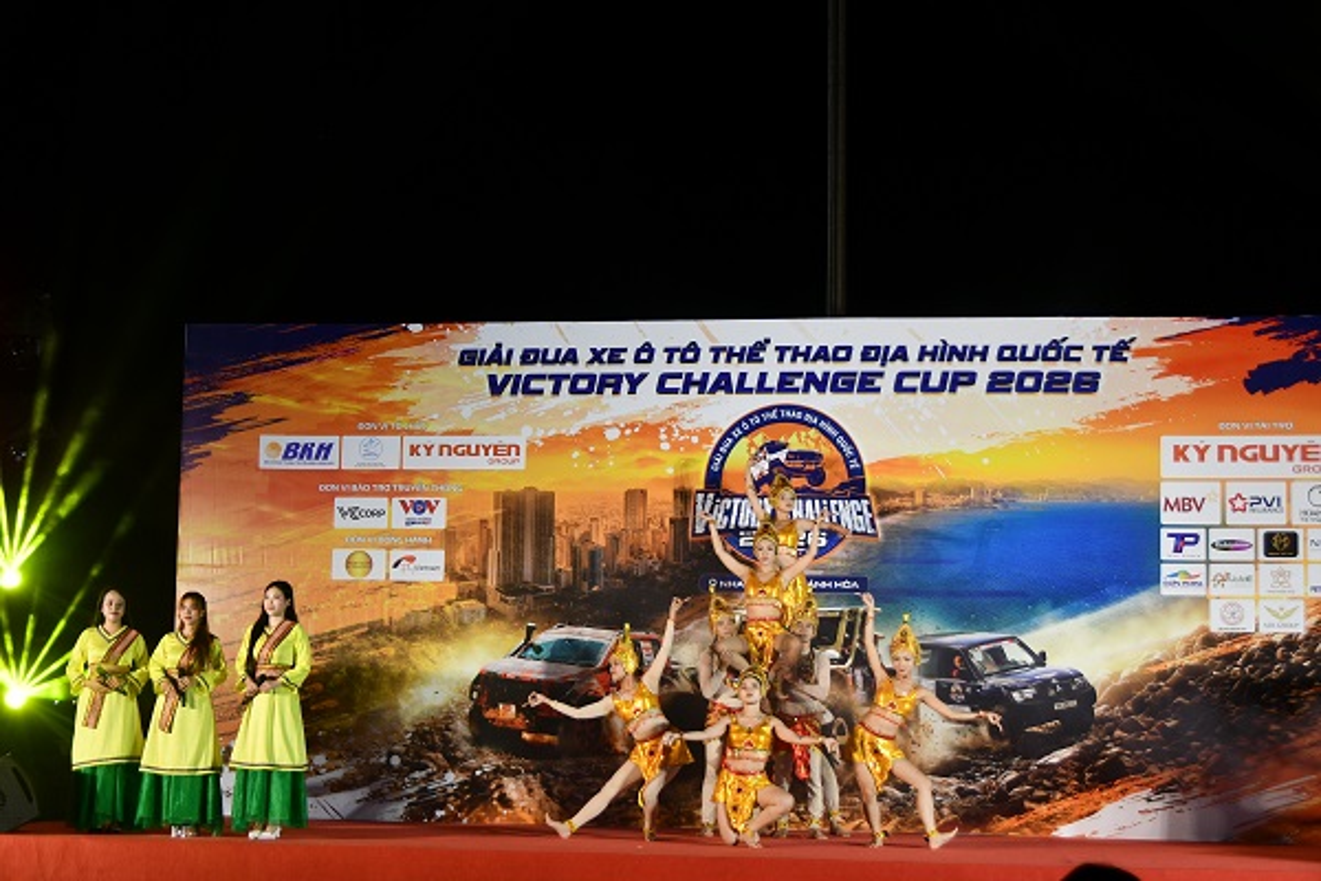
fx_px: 2091
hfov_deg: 35.1
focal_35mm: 57
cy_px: 440
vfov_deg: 23.8
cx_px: 660
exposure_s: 1/125
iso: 400
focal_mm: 38
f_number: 4.2
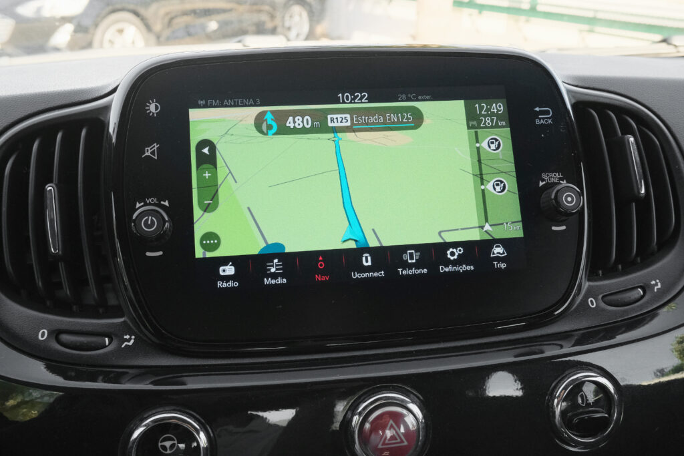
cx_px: 342
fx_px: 646
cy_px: 228
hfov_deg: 55.8
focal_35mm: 34
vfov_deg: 38.9
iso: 2000
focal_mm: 22.8
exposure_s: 1/250
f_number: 9
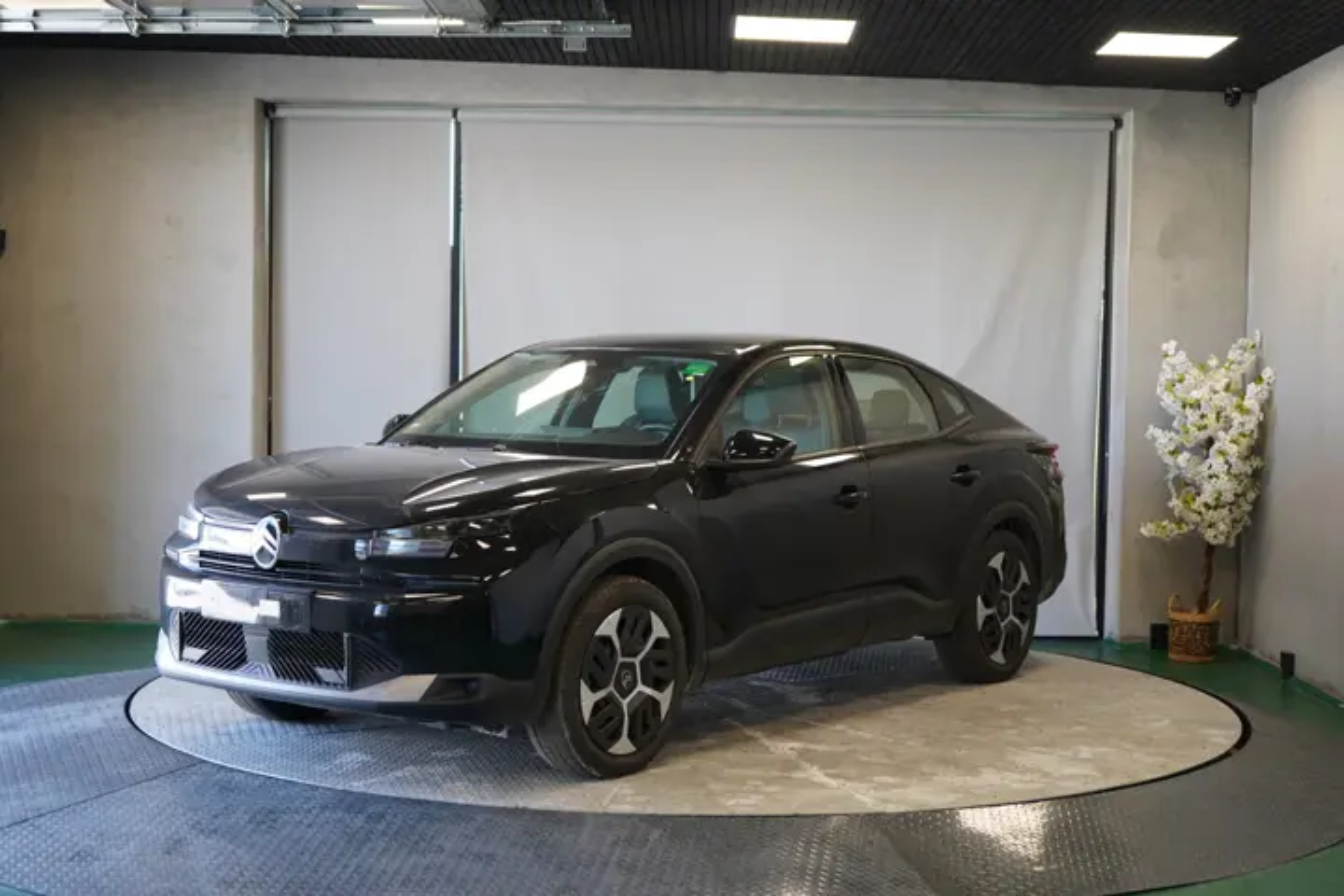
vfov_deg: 27.0
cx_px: 672
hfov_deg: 39.6
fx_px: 1867
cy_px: 448
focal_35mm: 50
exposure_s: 1/160
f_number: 4.5
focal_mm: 50
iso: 1600
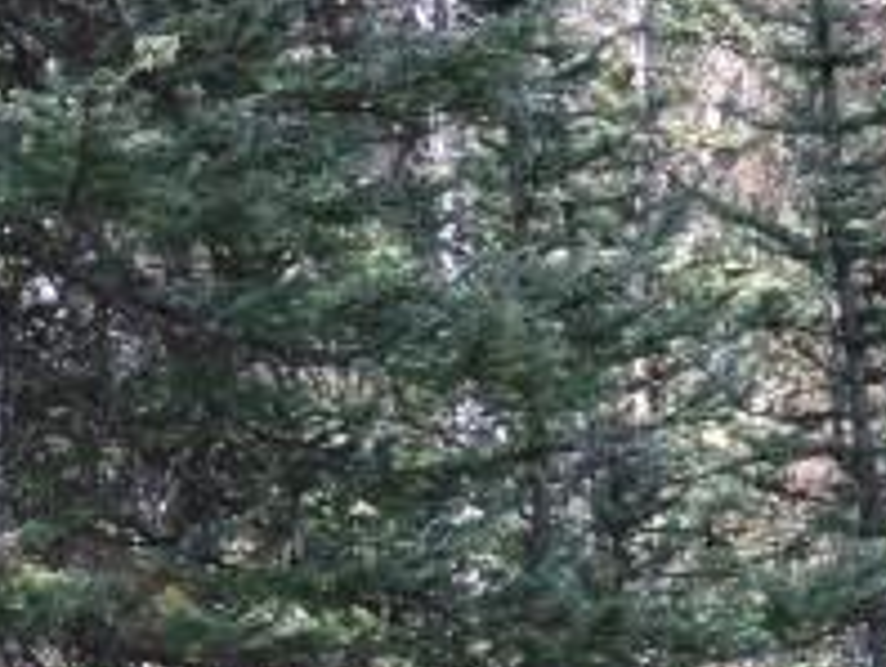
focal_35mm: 226
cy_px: 304
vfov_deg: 6.6
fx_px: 5792
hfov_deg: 8.7
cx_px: 524
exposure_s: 1/60
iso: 100
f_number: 3.9
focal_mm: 12.5
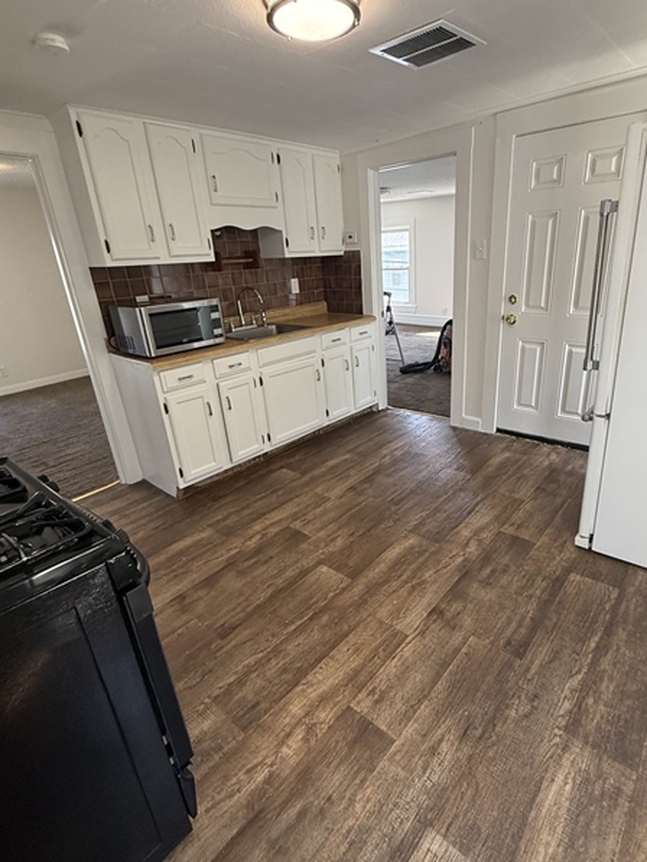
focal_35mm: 18
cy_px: 435
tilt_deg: -20.3
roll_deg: +2.0
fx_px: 448
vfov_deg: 87.7
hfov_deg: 71.2
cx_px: 370
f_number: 2.2
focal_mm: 2.22
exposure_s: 1/120
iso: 200
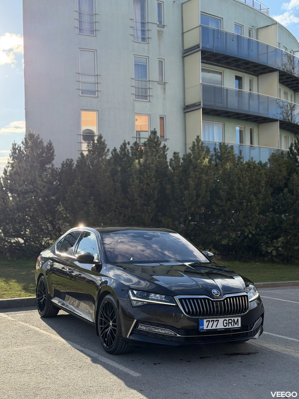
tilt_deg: +1.0
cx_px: 150
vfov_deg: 39.7
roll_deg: +1.5
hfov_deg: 30.3
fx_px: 553
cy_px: 200
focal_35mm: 48
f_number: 1.78
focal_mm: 6.76
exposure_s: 1/2033
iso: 80
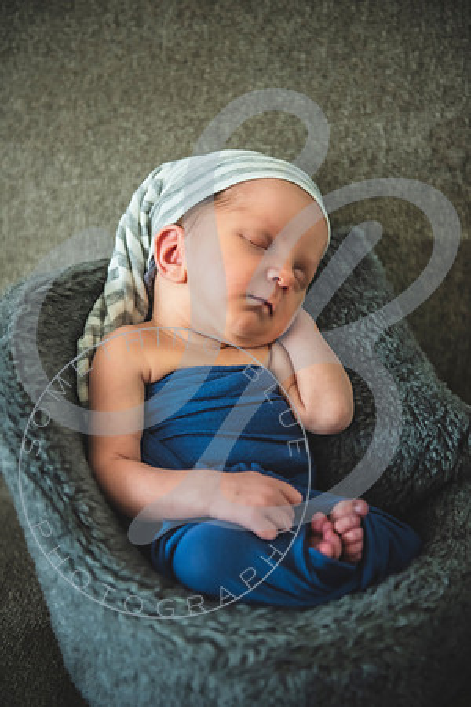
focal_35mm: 55
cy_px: 354
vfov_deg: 36.2
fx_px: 1079
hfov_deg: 24.6
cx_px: 236
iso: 1000
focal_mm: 55
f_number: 2.8
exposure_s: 1/80
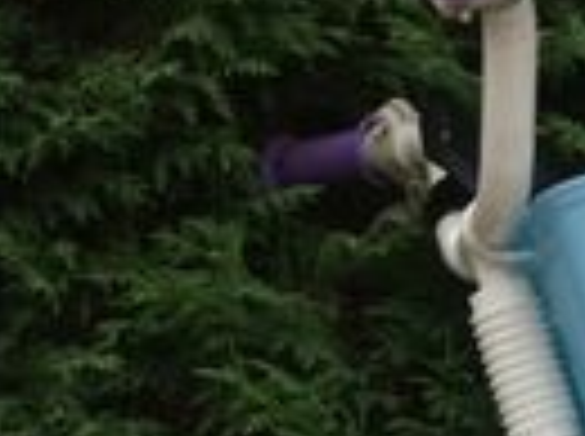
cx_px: 158
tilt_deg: -15.5
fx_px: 2260
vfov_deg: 10.6
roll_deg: -5.0
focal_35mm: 134
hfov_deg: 14.7
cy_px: 692
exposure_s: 1/33
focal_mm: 4.15
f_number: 2.2
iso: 80
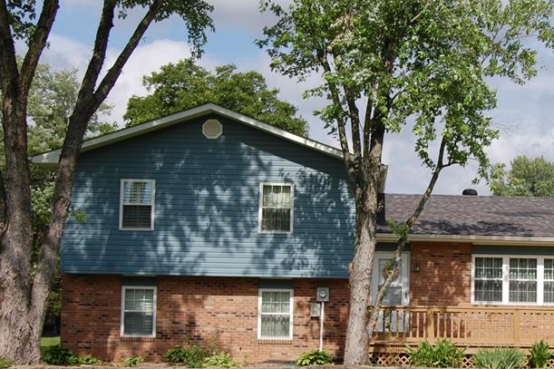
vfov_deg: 17.5
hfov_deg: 25.6
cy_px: 234
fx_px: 1197
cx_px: 442
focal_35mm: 78
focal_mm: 31
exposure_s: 1/400
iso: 200
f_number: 10
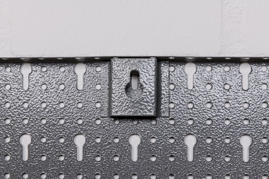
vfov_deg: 19.5
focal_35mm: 70
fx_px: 523
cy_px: 90
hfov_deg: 28.8
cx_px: 134
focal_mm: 70
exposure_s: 1/10
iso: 80
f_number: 16
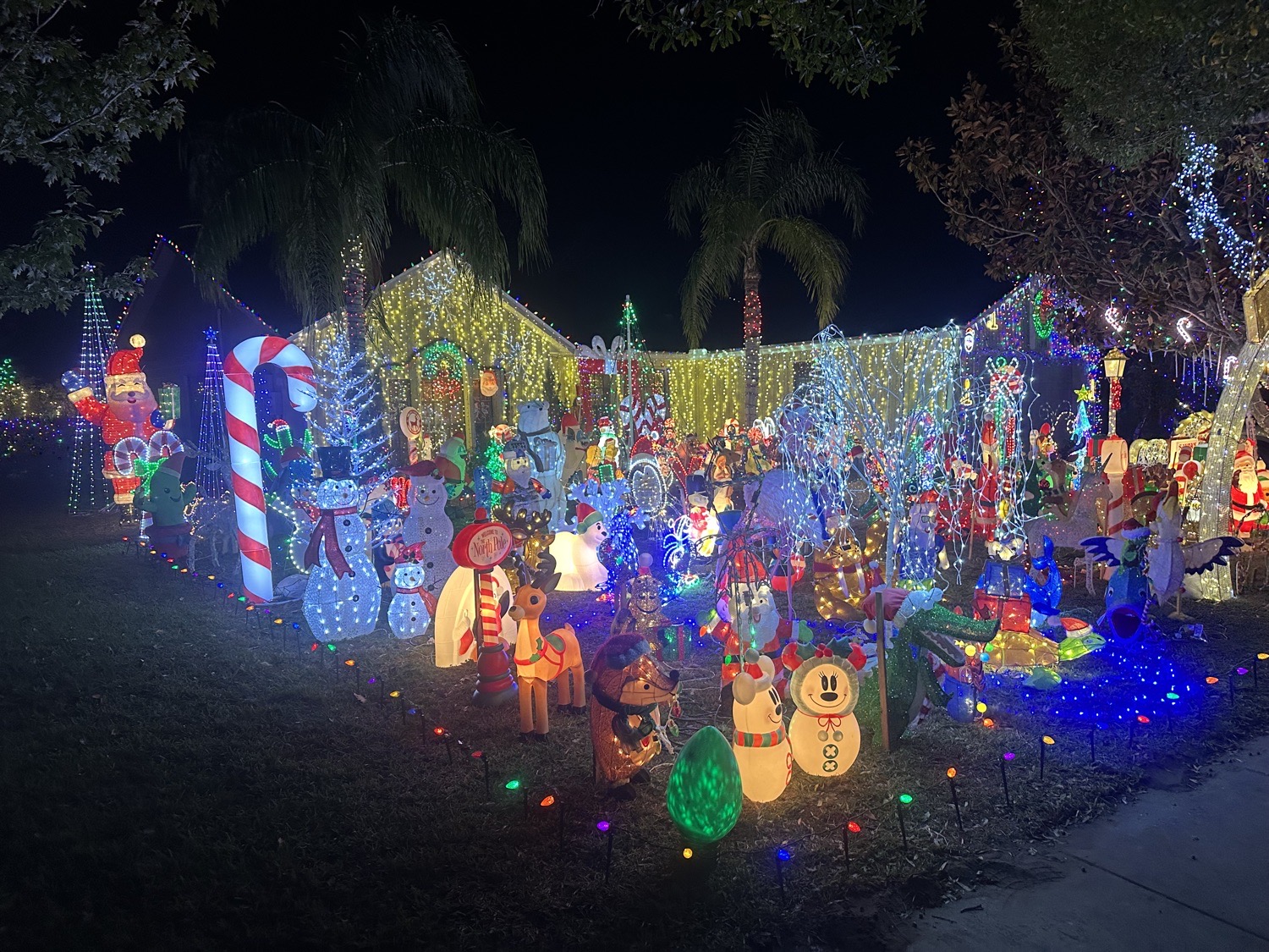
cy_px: 476
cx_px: 634
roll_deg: +2.0
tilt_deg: -5.0
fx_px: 880
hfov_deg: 71.6
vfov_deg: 56.8
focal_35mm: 24
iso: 320
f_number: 1.78
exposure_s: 1/60
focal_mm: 6.86
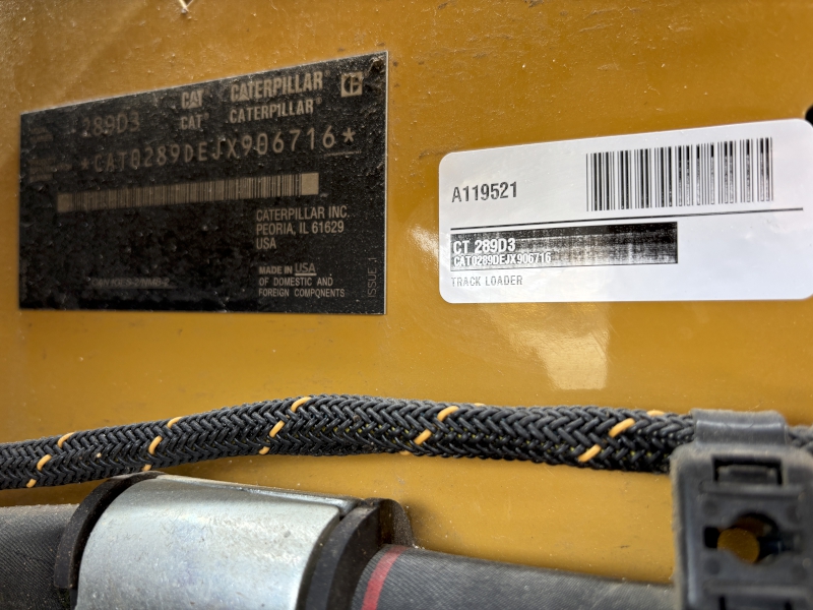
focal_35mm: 26
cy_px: 305
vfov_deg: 53.1
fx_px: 611
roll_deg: -1.0
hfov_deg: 67.3
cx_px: 406
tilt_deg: +0.6
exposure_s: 1/165
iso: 40
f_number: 1.6
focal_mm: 5.96
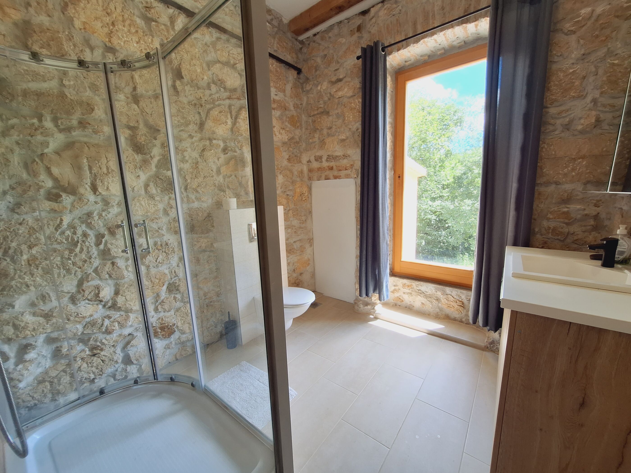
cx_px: 316
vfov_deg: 89.9
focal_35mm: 13
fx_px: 237
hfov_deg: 106.2
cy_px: 236
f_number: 2.2
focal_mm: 1.74
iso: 40
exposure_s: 1/100
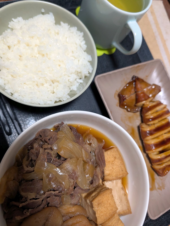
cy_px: 113
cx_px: 85
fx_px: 157
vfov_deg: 71.5
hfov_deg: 56.9
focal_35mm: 24
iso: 571
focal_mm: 6.9
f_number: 1.68
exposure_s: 1/78.3
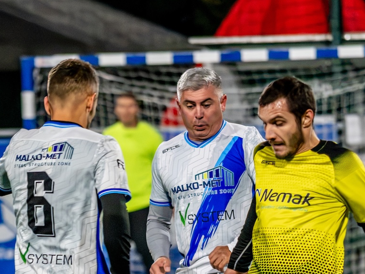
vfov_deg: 2.9
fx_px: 5339
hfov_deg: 3.9
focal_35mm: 506
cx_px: 206
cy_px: 280
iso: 8000
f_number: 2.8
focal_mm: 135
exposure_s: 1/640
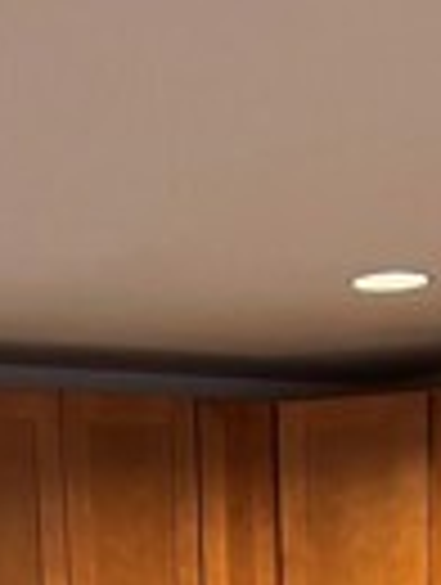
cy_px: 1071
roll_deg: +2.2
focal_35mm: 128
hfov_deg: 11.6
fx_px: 2167
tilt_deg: -10.3
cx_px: 162
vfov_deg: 13.7
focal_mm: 5.7
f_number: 1.5
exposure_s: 1/60
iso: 320
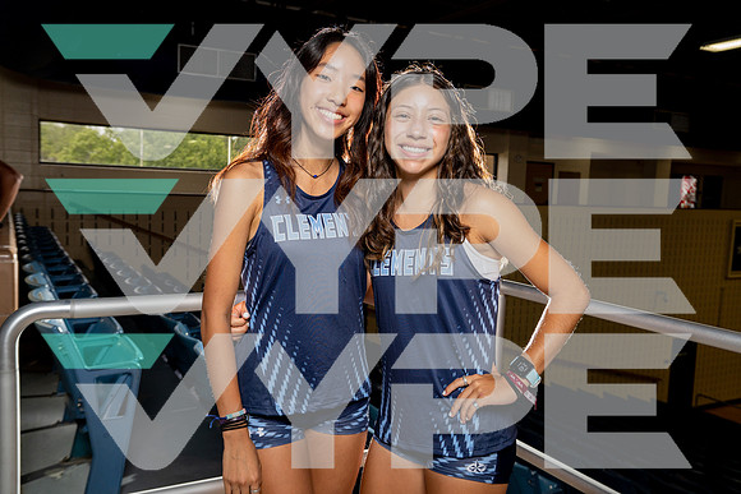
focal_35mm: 32
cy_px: 247
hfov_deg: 58.7
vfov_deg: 41.1
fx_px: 659
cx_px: 370
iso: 800
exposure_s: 1/250
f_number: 5.6
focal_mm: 32
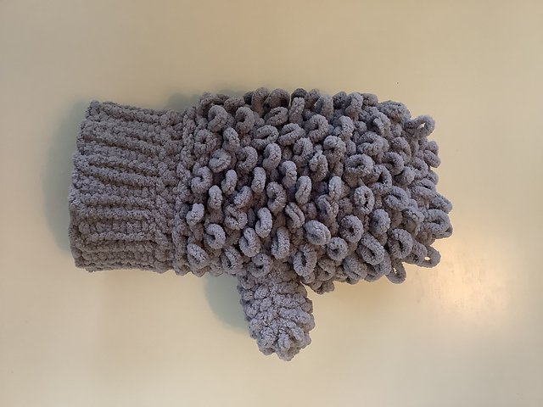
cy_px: 204
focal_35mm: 31
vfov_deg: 45.4
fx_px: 486
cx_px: 272
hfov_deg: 58.4
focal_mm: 3.3
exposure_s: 1/60
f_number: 2.4
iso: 250
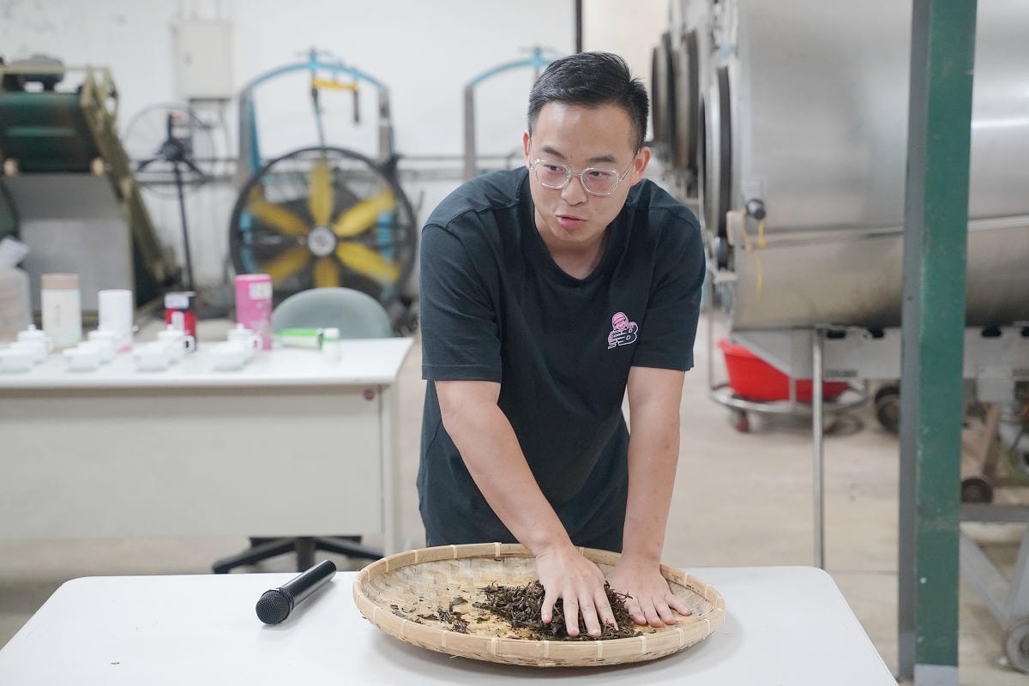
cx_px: 514
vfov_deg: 22.3
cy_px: 343
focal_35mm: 61
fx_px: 1743
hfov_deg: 32.9
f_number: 4
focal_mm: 61
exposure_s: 1/160
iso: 5000
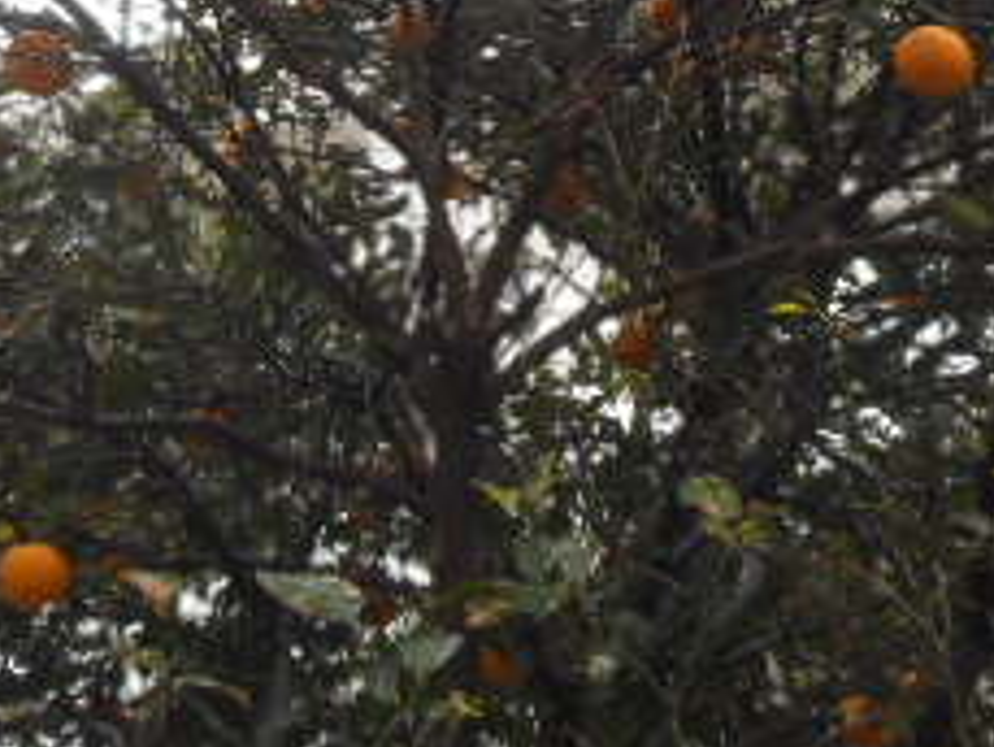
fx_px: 2327
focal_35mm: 81
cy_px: 26
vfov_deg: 17.8
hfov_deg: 24.1
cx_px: 464
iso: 80
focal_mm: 5.2
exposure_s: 1/50
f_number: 4
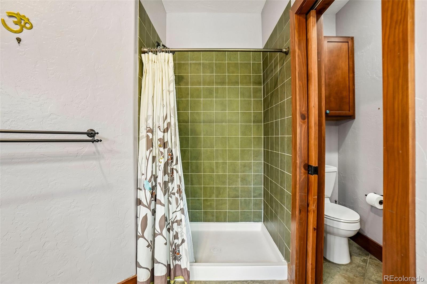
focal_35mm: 15
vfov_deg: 77.3
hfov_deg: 100.4
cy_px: 142
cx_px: 214
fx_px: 178
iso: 400
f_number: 8
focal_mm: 10
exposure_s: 1/5
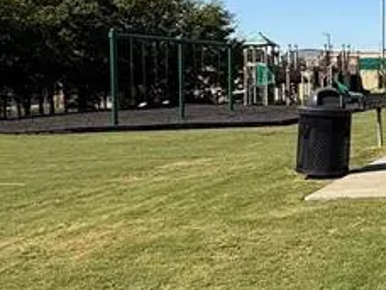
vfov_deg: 23.1
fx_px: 703
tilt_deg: -1.1
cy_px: 85
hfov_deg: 23.3
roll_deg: -0.1
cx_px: 609
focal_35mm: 63
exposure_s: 1/2506
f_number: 2.2
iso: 50
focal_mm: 2.22
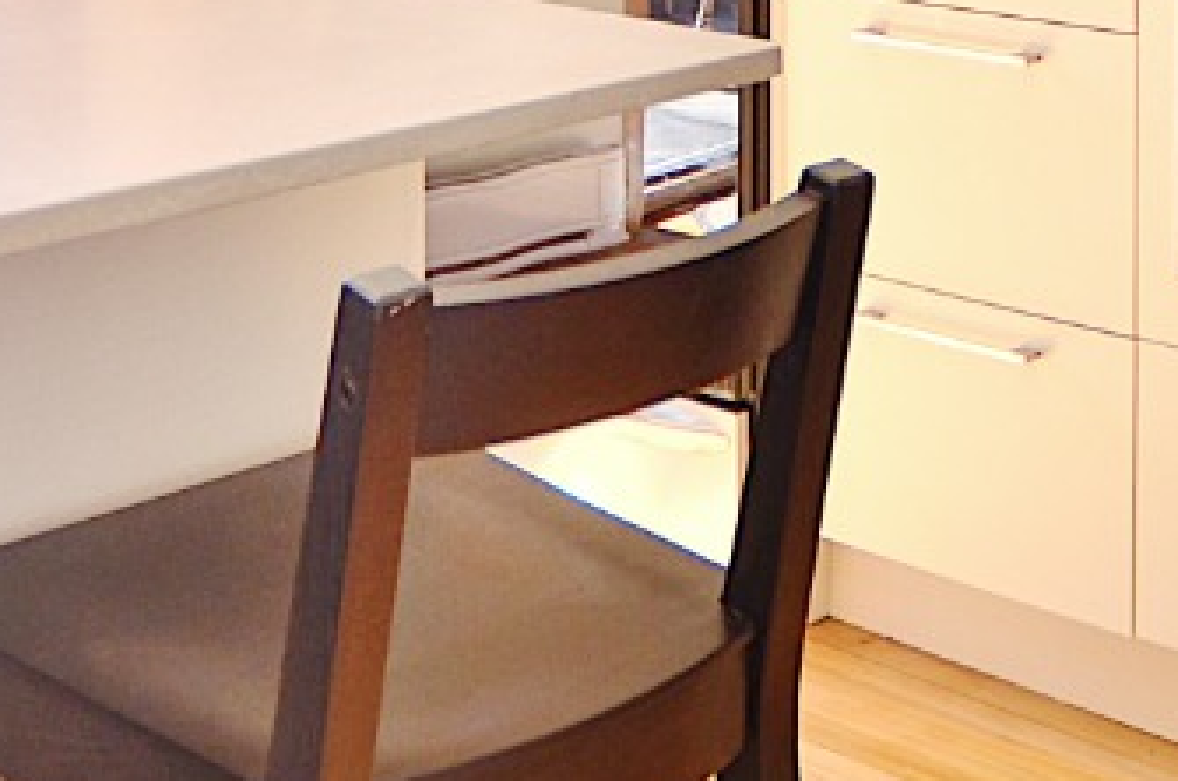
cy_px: -542
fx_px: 2384
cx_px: 707
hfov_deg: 27.7
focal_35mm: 73
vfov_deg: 16.2
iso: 100
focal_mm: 10
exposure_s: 1/40
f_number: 3.5
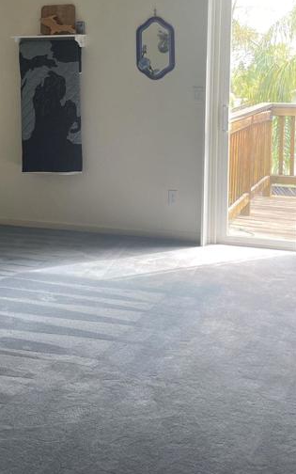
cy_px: 131
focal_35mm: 56
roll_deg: -1.1
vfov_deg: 35.6
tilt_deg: -4.8
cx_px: 104
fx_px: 723
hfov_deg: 23.1
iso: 80
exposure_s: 1/121
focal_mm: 4.2
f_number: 1.6
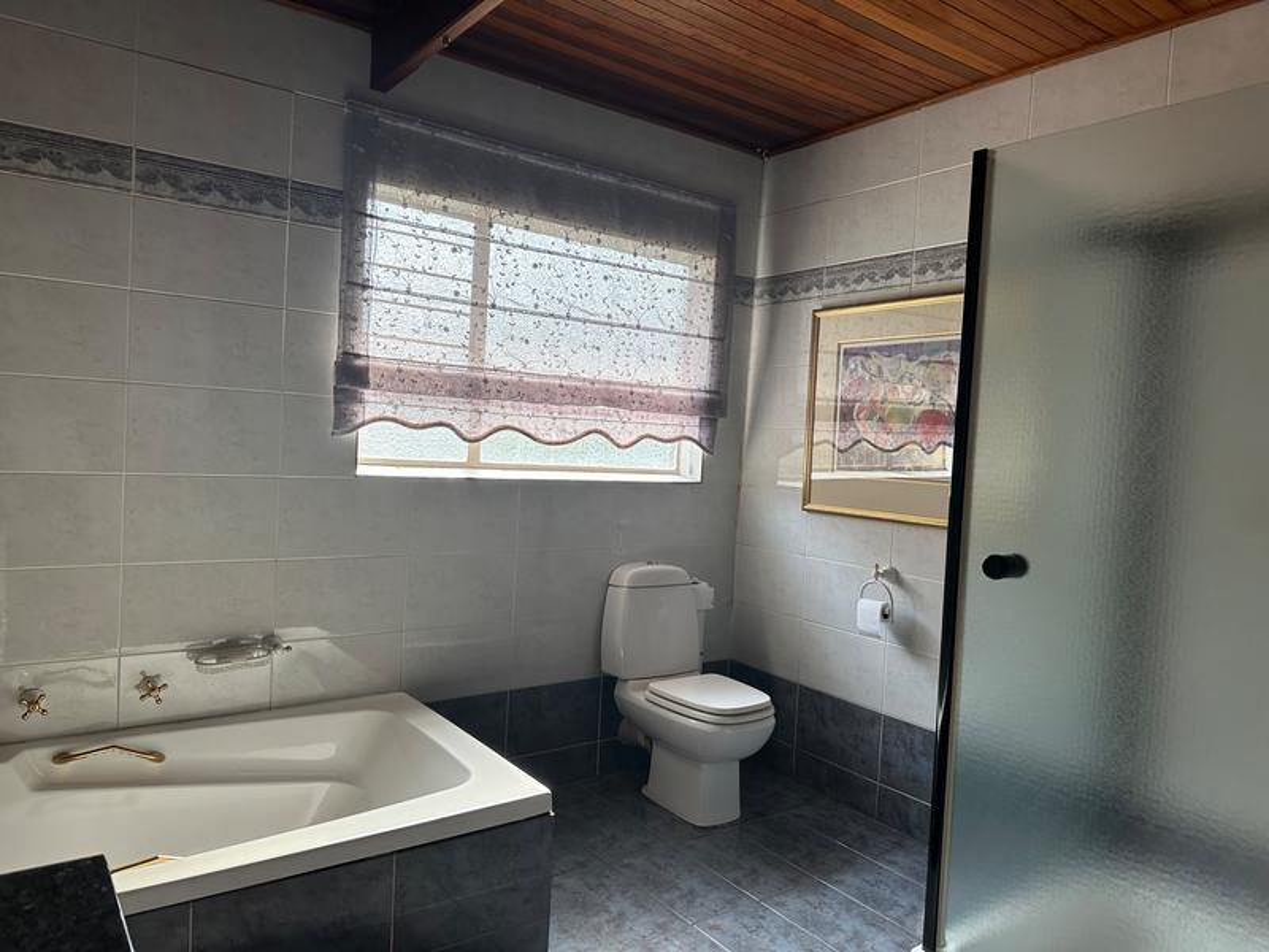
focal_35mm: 24
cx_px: 634
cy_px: 476
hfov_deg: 71.6
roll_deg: -3.1
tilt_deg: -1.3
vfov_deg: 56.8
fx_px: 880
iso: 125
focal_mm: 6.86
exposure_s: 1/139
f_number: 1.78
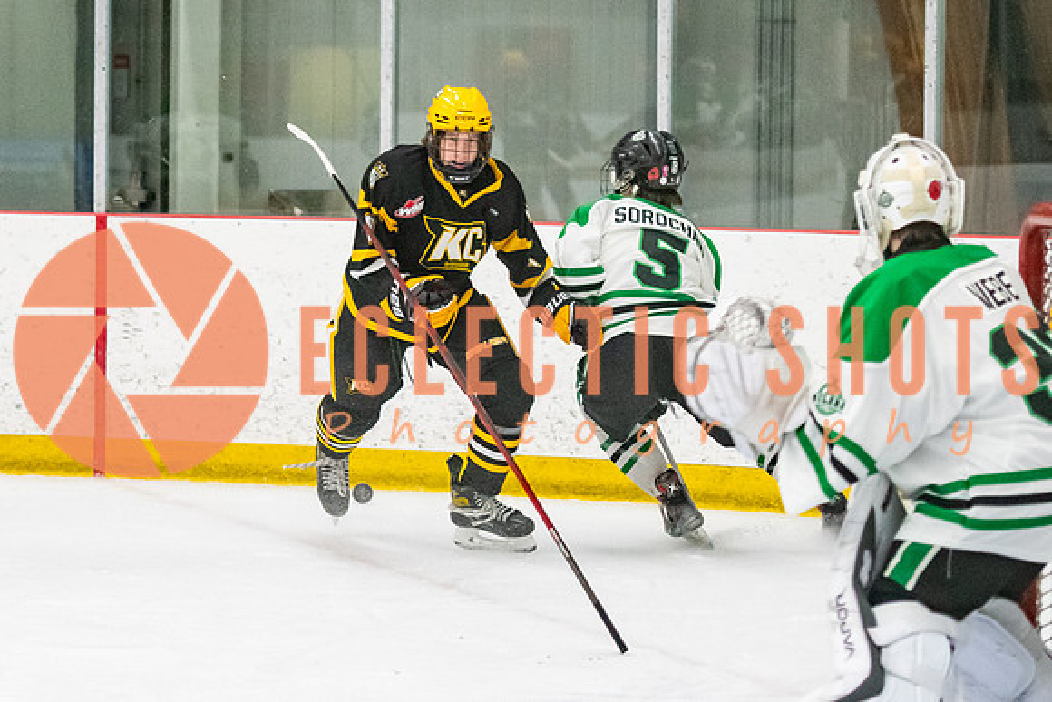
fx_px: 6700
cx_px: 260
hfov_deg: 9.0
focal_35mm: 229
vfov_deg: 6.0
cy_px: 394
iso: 4000
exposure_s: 1/800
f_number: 2.8
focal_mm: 98
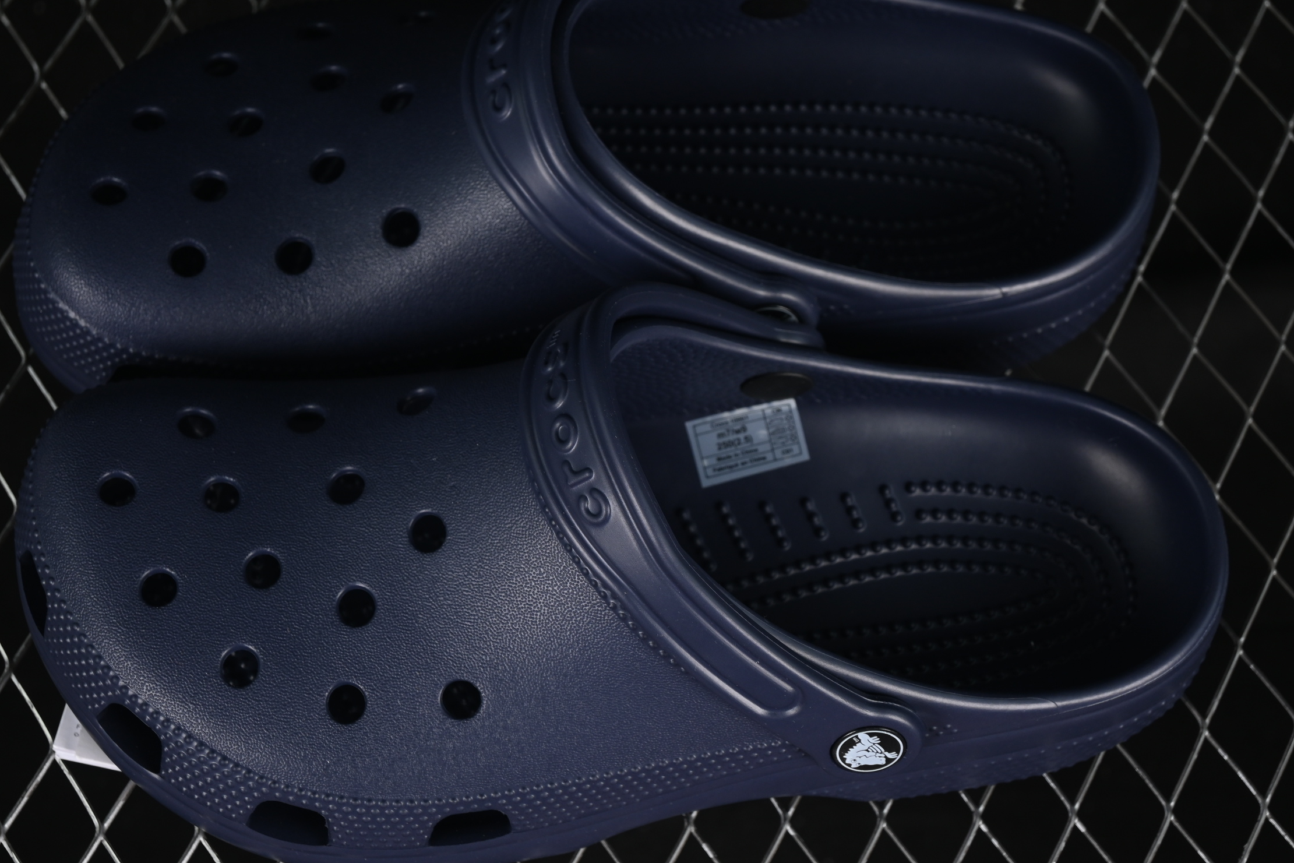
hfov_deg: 21.7
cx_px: 633
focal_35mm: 94
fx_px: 3379
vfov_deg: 14.6
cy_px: 412
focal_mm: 50
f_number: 6.3
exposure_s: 1/50
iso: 160
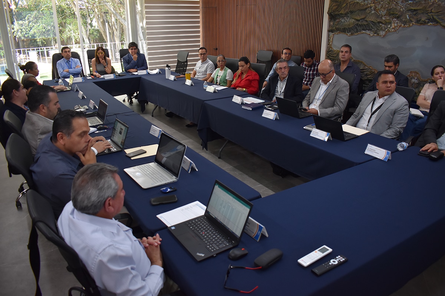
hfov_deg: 67.4
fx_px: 334
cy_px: 148
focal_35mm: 27
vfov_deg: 47.9
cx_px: 222
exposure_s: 1/125
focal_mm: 18
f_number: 4
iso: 800
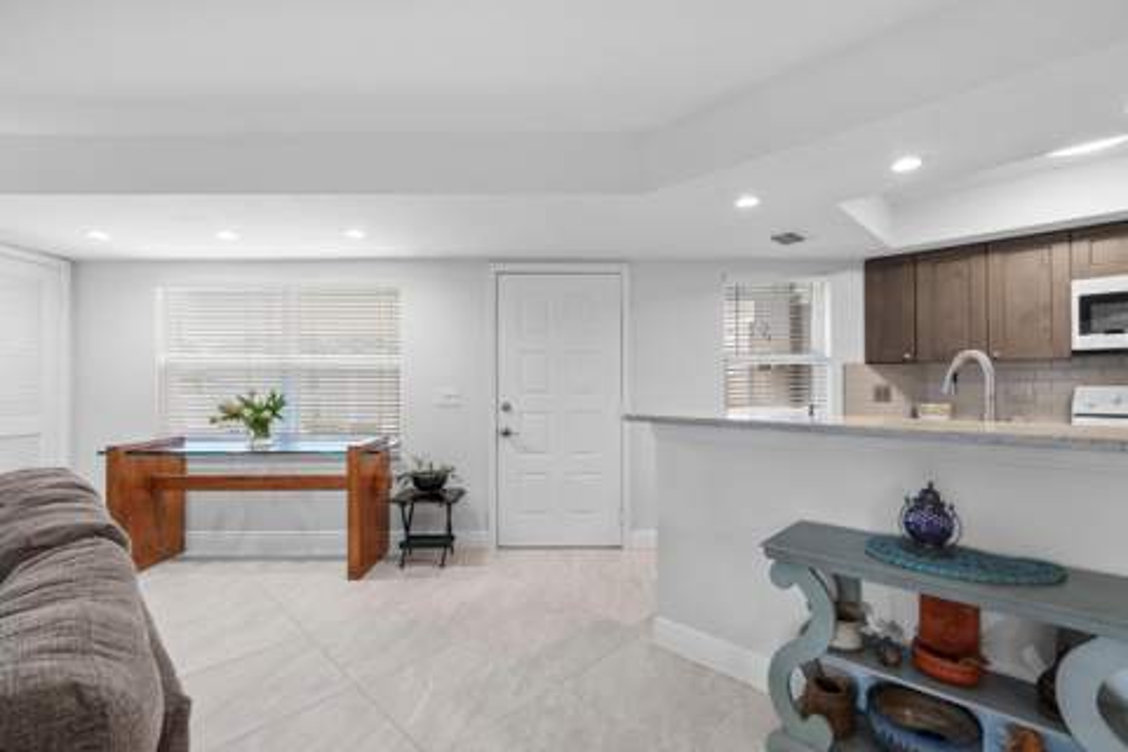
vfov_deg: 73.7
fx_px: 501
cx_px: 564
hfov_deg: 96.7
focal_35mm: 16
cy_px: 376
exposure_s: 1/4
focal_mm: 16
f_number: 8
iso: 100
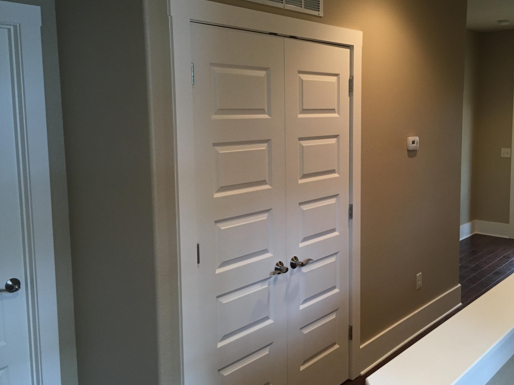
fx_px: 505
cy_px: 172
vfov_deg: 41.7
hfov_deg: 53.8
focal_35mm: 34
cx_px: 293
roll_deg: +0.5
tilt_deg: -7.7
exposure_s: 1/30
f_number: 2.2
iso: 160
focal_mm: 4.15
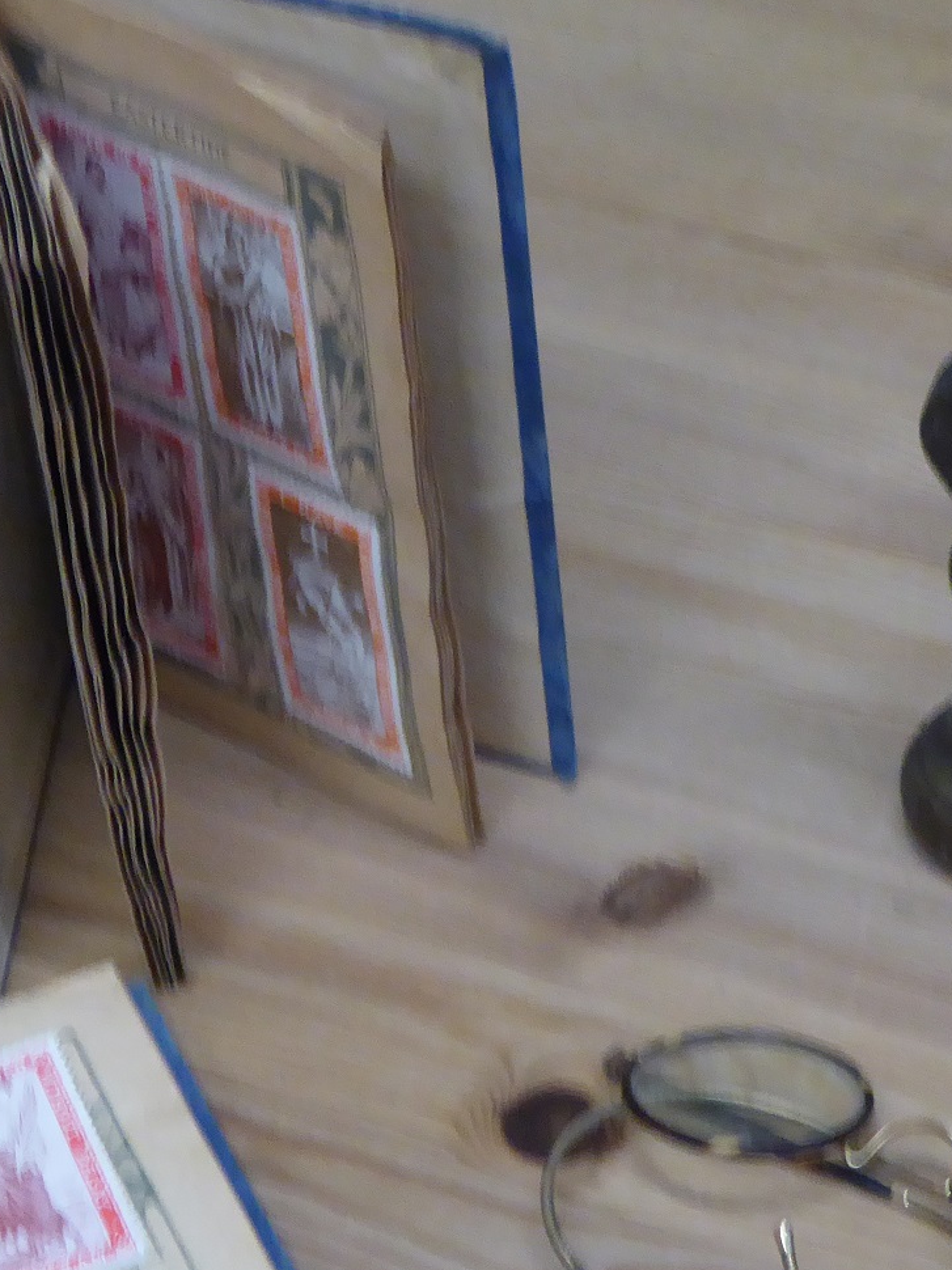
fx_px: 3889
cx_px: 621
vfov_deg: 18.5
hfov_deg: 13.9
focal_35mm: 106
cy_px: 899
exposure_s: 1/25
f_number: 3.8
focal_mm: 7.2
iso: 400
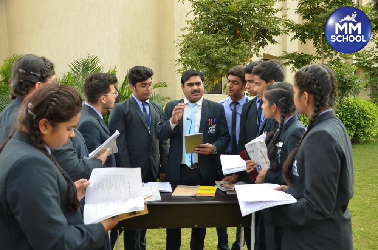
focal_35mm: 36
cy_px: 125
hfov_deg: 53.2
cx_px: 189
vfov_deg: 36.7
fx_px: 377
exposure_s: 1/160
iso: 200
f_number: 6.3
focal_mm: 24
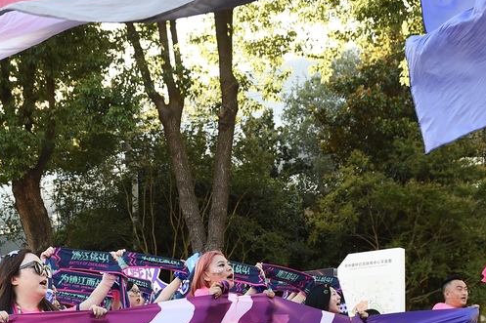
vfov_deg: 21.8
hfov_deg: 34.0
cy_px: 381
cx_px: 141
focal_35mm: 58
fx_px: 783
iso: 400
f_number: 3.2
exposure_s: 1/320
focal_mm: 24
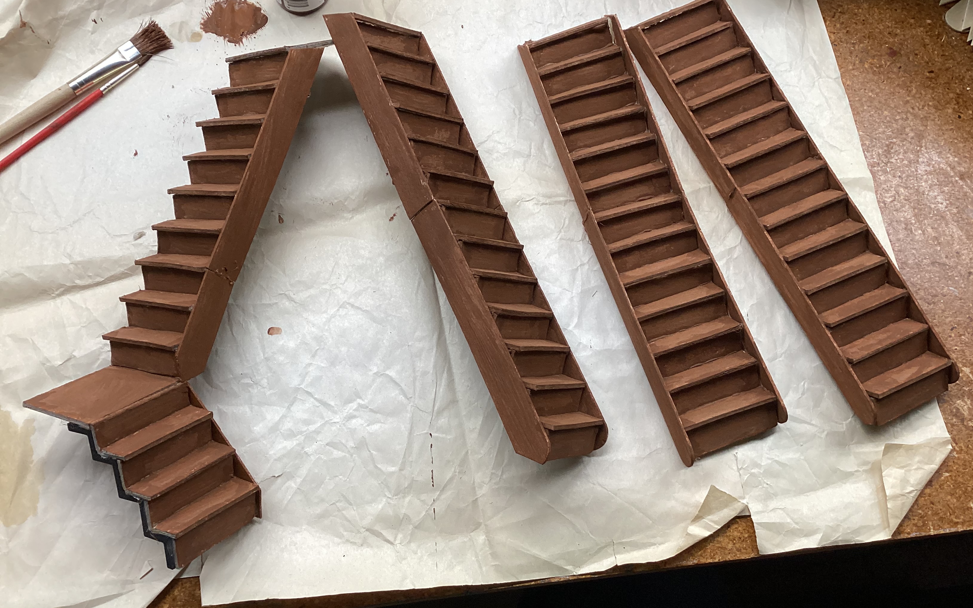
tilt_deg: -69.6
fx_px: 875
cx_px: 488
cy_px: 309
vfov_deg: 38.3
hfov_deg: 58.1
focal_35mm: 33
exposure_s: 1/120
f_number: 2.4
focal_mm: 3.3
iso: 64
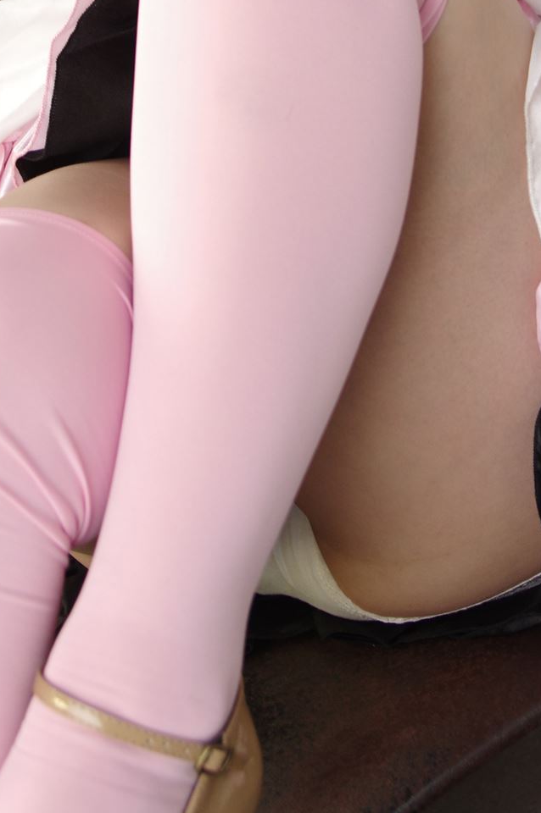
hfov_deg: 13.0
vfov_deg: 18.5
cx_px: 338
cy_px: -142
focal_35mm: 105
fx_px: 2372
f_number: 3.5
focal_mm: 28
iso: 400
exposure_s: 1/30
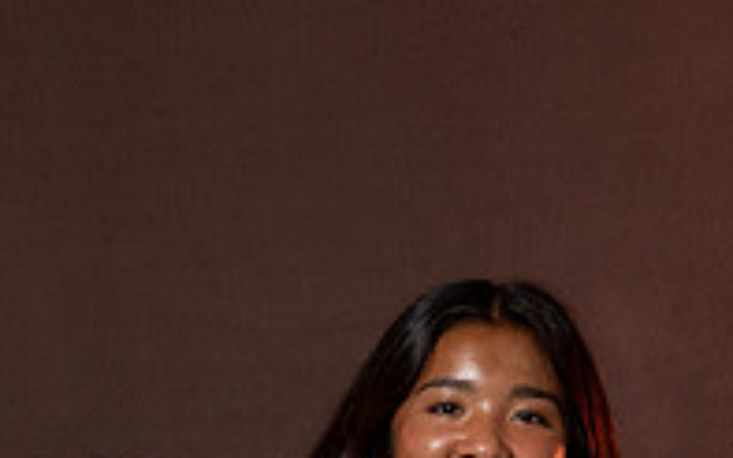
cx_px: 78
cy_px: 919
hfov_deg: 5.8
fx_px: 7190
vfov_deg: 3.6
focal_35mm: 360
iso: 80
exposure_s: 1/200
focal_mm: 86
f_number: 8
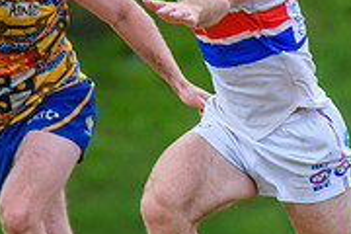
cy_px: 45
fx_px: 27269
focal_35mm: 2797
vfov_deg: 0.5
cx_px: -23
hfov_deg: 0.7
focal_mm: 600
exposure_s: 1/1250
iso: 2500
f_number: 6.3
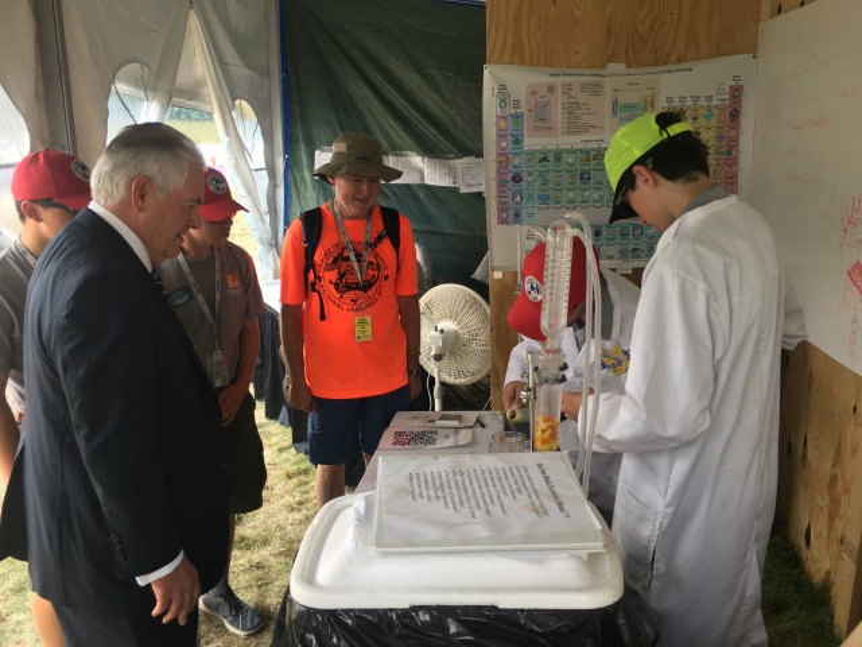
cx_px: 431
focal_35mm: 29
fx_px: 722
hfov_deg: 61.7
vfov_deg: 48.2
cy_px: 324
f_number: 2.2
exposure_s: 1/120
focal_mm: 4.15
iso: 32
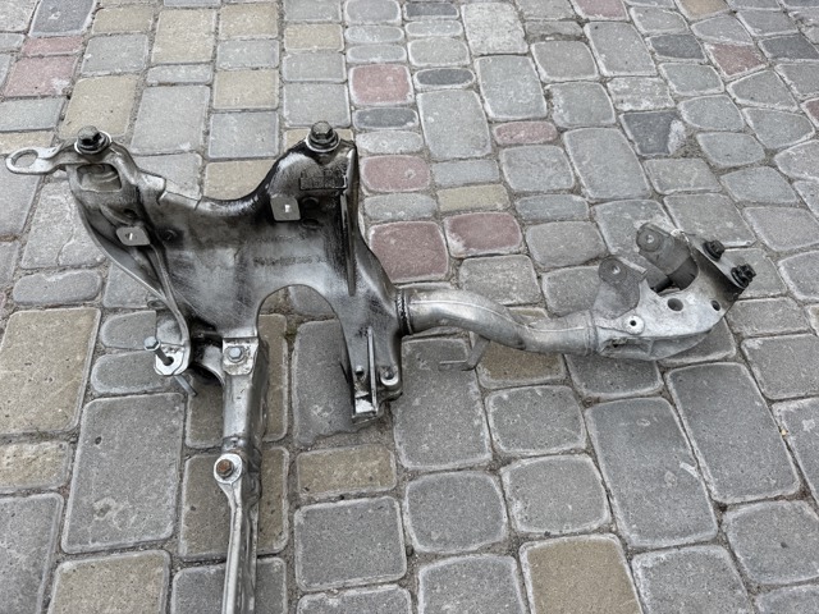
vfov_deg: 56.8
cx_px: 410
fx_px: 568
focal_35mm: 24
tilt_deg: -54.2
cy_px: 307
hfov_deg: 71.6
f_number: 1.78
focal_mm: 6.76
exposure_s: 1/1437
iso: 80
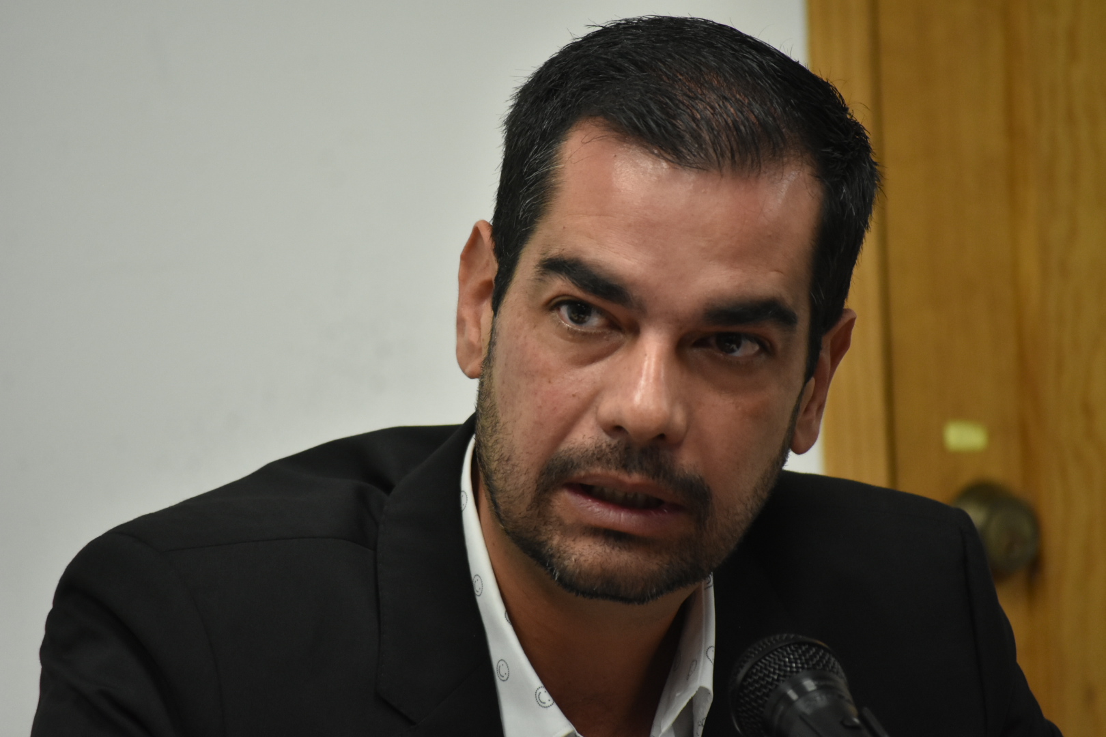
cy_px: 368
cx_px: 553
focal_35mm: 300
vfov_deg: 4.6
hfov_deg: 6.9
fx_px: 9216
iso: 2000
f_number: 5.6
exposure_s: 1/160
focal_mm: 200
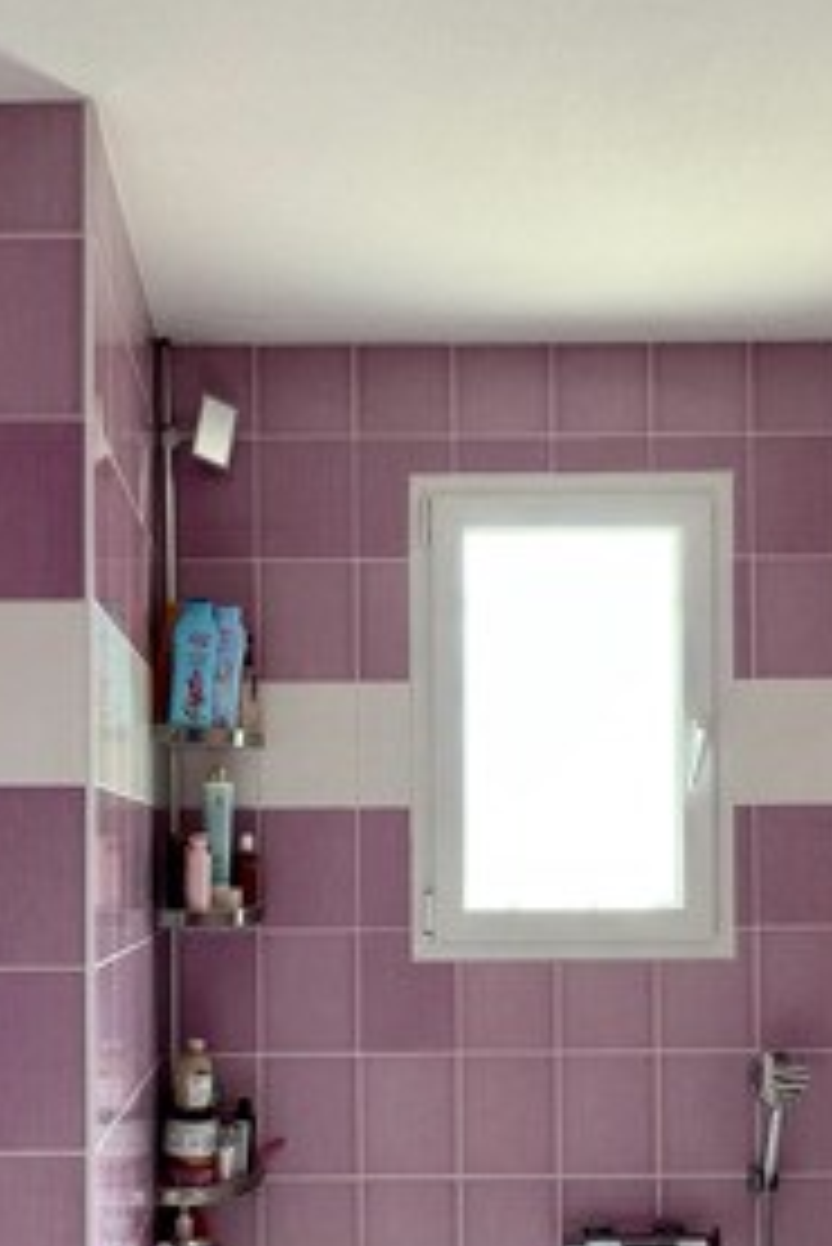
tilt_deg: +0.0
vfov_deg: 45.4
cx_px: 310
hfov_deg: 31.8
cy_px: 866
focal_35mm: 42
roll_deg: +0.5
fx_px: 1454
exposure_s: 1/100
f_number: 2.2
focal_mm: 2.22
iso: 80
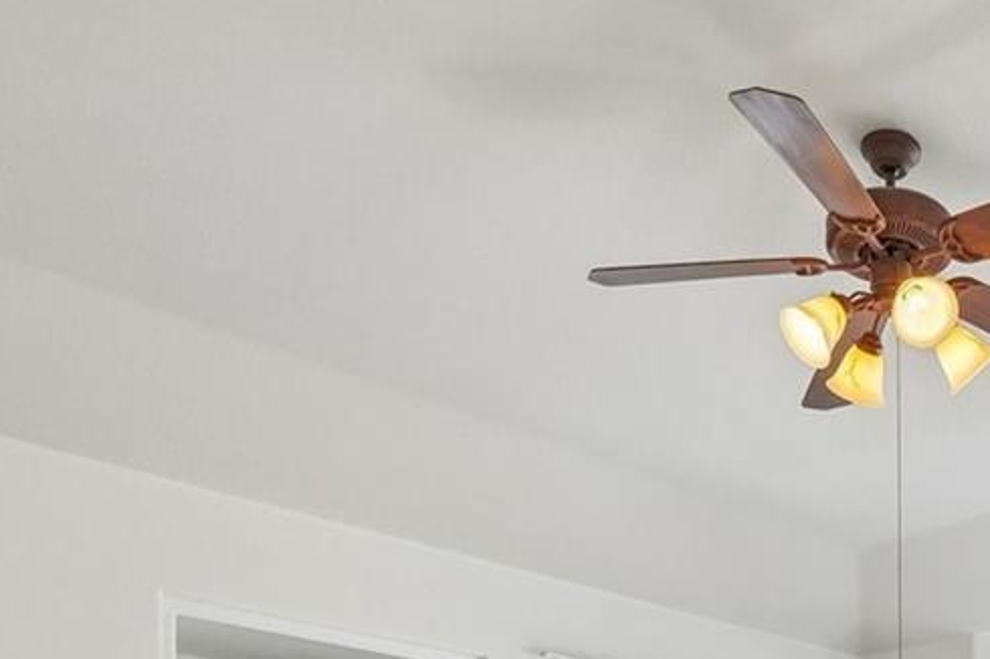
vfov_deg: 22.4
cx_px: 1006
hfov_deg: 36.1
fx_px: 1347
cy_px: 1001
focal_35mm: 49
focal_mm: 10
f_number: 8
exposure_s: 1/30
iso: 800
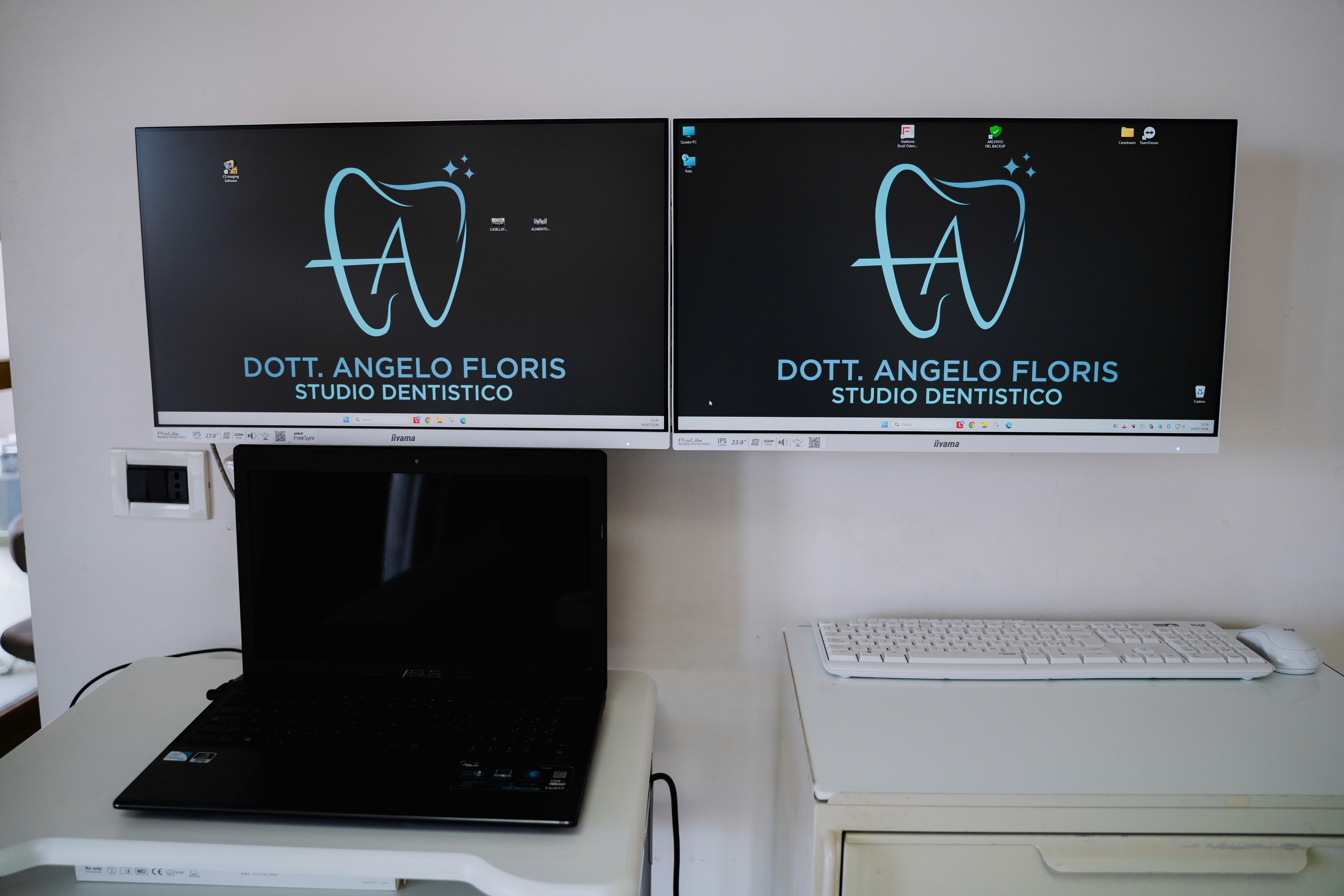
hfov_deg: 65.2
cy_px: 448
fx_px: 1052
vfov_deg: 46.1
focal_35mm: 28
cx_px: 672
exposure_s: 1/320
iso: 1250
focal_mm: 28
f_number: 2.8
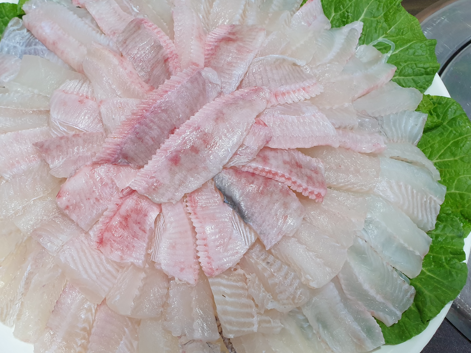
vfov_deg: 38.6
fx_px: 503
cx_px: 147
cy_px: 163
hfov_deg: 49.0
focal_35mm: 37
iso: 200
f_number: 2.4
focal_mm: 4.3
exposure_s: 1/60
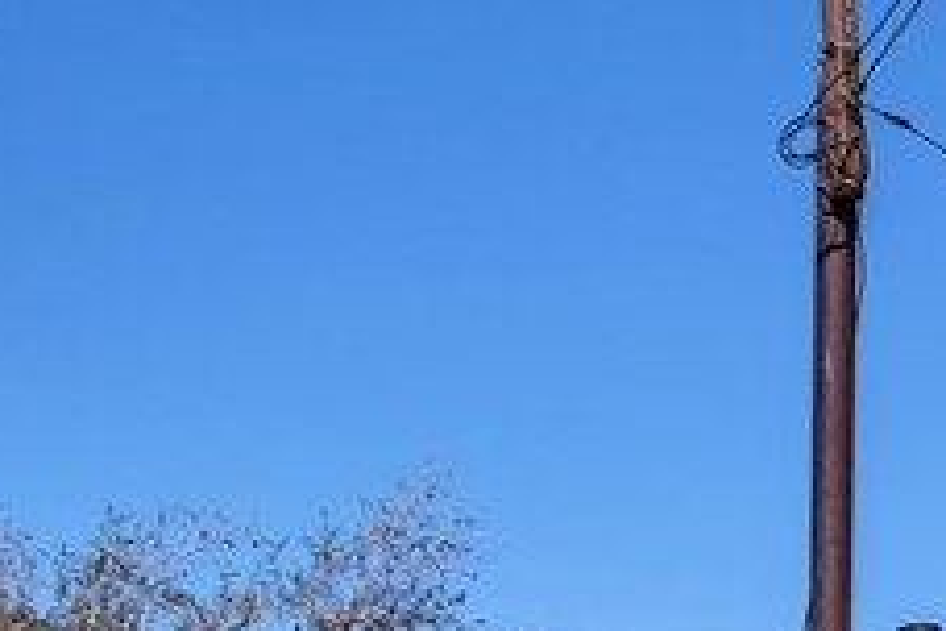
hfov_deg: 11.4
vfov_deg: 8.1
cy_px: 1281
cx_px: 1896
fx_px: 4257
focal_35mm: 162
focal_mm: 24
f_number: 7.1
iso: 160
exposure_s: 1/2000
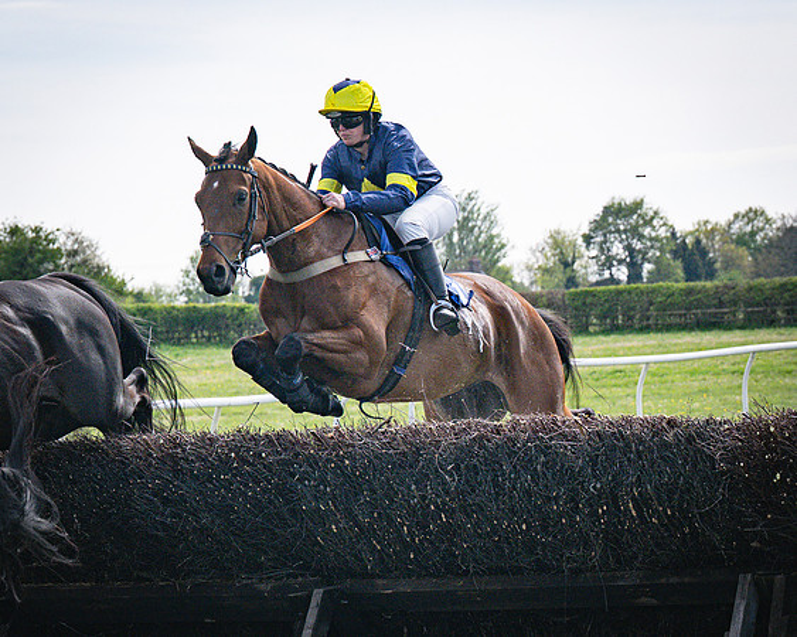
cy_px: 295
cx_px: 483
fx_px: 4511
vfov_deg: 8.1
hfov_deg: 10.1
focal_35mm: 191
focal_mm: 82
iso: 400
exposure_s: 1/4000
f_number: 5
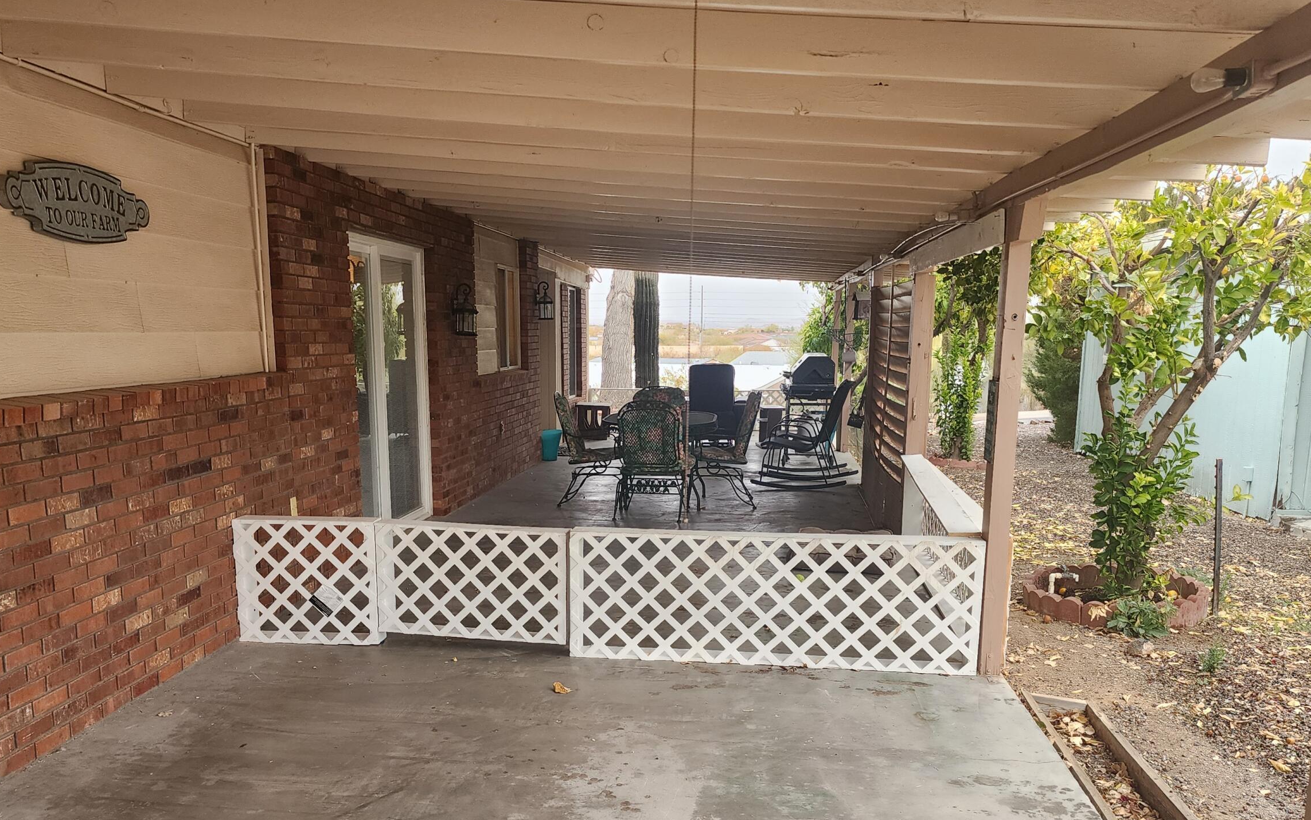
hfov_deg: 59.6
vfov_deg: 38.8
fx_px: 1143
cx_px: 614
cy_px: 568
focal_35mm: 32
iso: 125
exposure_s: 1/180
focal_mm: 6.4
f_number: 1.8
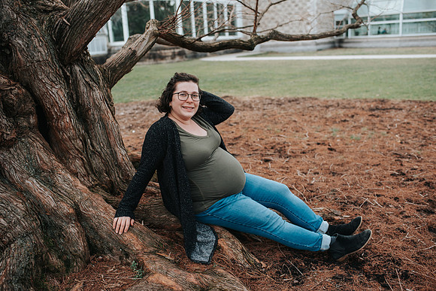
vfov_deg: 37.9
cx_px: 218
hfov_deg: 54.4
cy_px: 146
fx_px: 424
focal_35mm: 35
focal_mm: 35
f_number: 3.2
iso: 500
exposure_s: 1/800
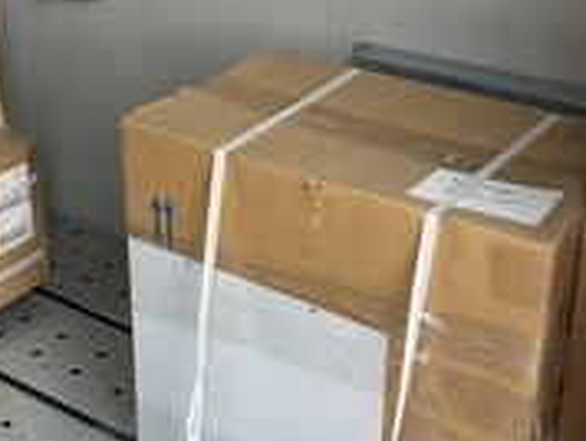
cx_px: 221
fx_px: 1102
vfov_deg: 22.6
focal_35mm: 65
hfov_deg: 29.7
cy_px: 227
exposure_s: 1/122
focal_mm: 3
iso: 25
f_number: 1.8
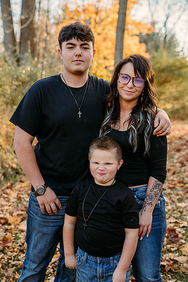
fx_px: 360
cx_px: 94
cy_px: 141
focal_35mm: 46
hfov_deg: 29.2
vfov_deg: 42.7
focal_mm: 46
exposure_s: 1/320
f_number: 3.2
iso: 320
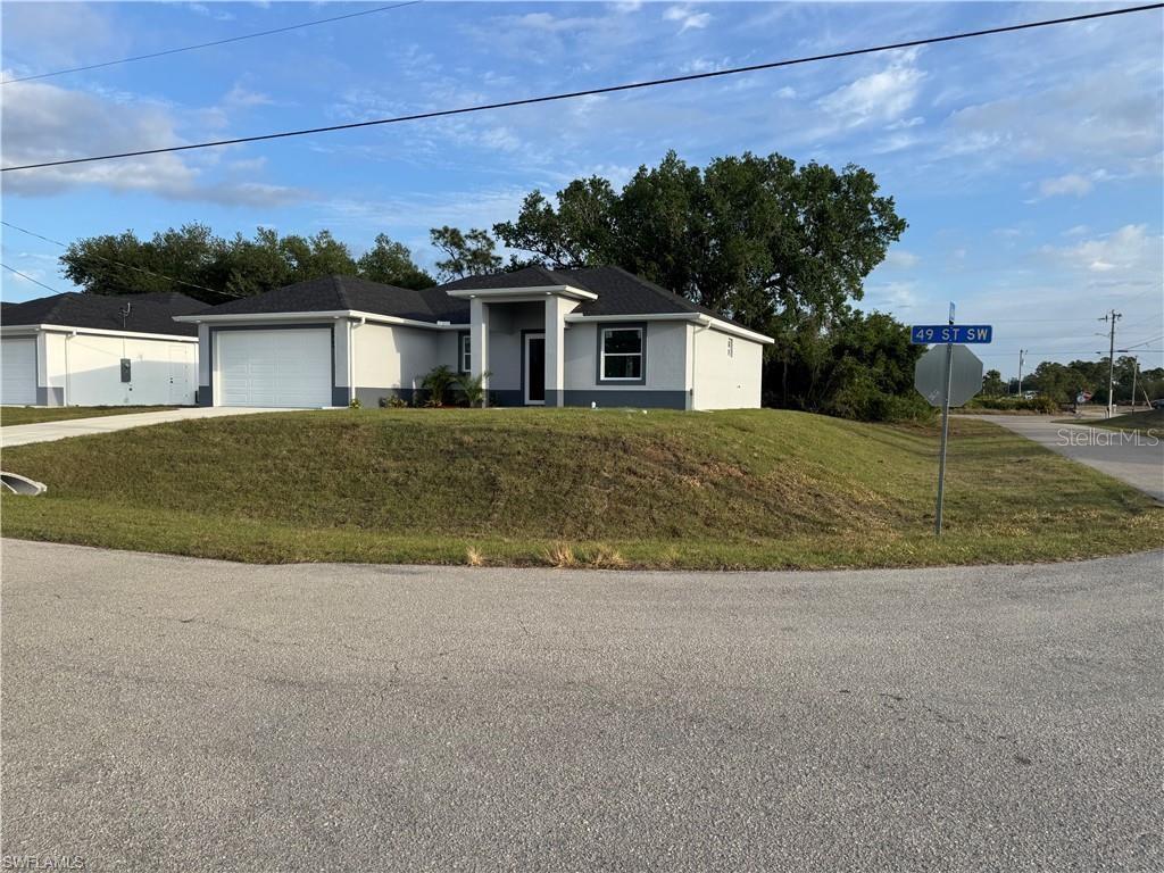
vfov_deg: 56.8
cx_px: 582
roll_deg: -0.8
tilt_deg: -2.8
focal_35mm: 24
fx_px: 807
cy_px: 436
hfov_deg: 71.6
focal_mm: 6.76
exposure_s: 1/2506
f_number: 1.78
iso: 80
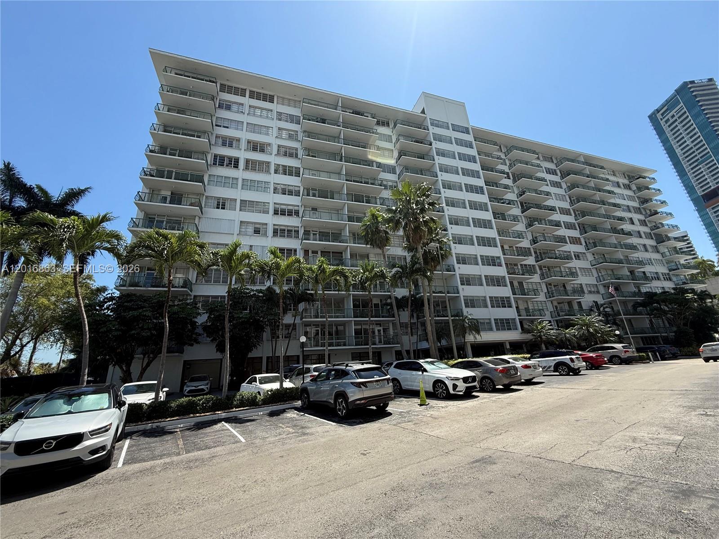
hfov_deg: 102.1
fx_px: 291
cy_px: 270
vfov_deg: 85.7
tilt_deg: +19.2
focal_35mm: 14
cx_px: 360
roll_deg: +3.5
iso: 64
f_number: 2.2
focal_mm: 2.22
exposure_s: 1/1235
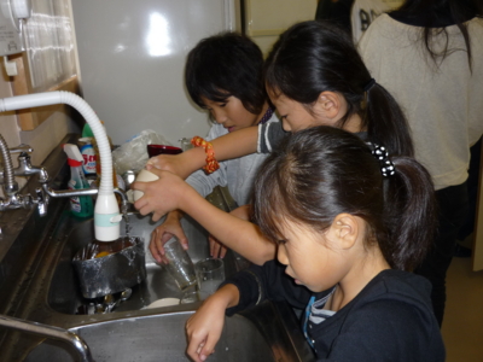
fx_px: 488
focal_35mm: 35
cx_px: 242
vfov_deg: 40.7
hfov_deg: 52.6
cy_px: 181
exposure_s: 1/30
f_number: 2.8
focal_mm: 5.5
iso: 100
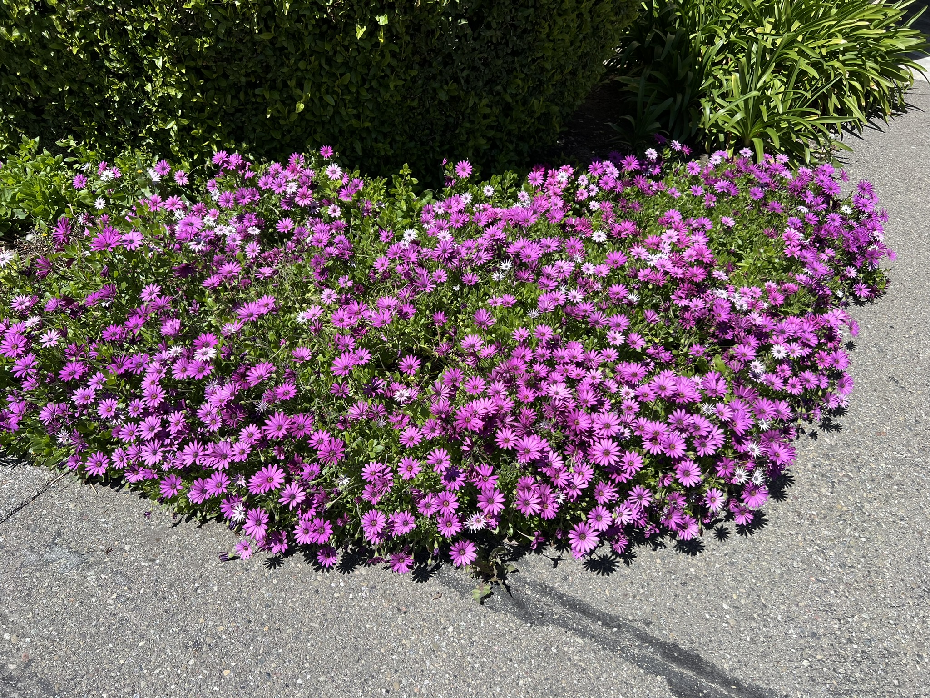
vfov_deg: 53.1
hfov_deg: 67.3
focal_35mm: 26
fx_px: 699
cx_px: 465
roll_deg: -5.3
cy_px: 349
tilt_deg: -39.1
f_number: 1.5
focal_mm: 5.7
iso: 50
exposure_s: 1/3356
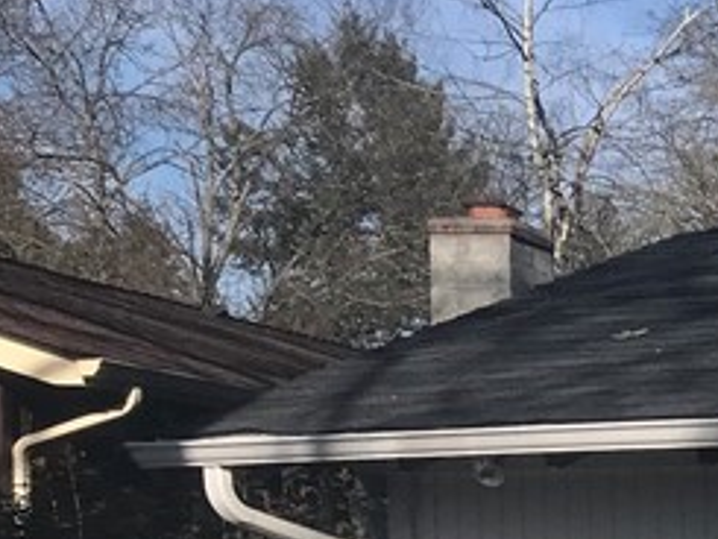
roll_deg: +0.1
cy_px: 770
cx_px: 1418
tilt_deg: -2.1
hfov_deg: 14.2
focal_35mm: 117
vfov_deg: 12.2
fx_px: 2428
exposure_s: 1/3831
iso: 20
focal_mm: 3.99
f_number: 1.8
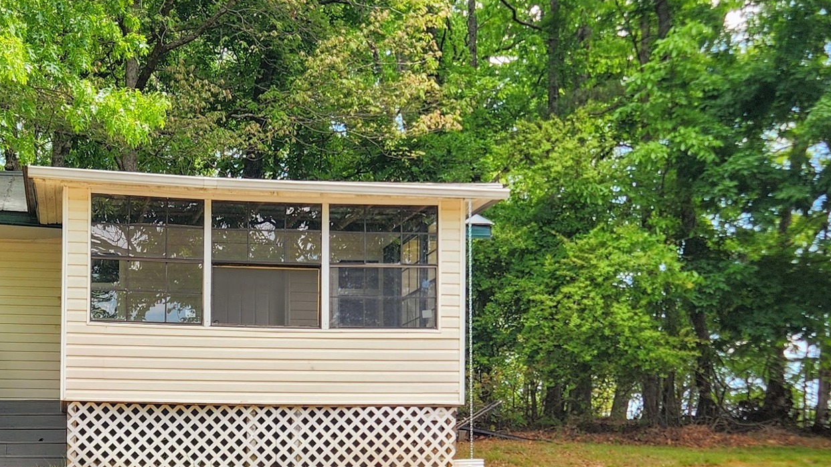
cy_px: 423
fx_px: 1366
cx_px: 214
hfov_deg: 33.2
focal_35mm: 62
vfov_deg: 19.1
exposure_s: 1/273
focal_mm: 5.4
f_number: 1.8
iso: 20
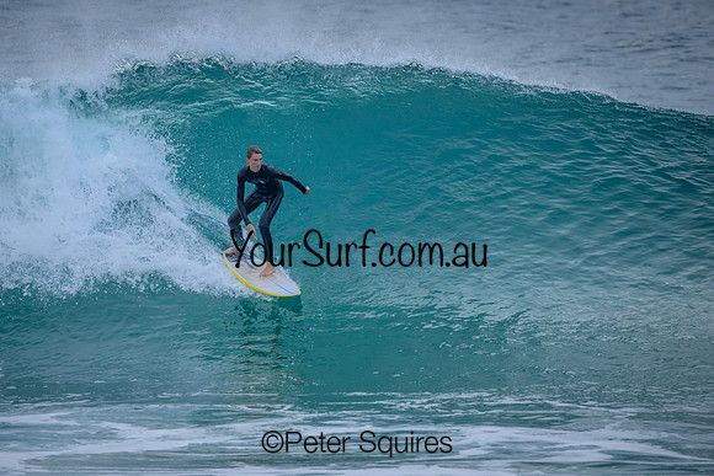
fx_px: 18729
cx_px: 293
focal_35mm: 944
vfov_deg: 1.5
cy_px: 216
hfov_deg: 2.2
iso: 900
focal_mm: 800
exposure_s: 1/2000
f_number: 6.3
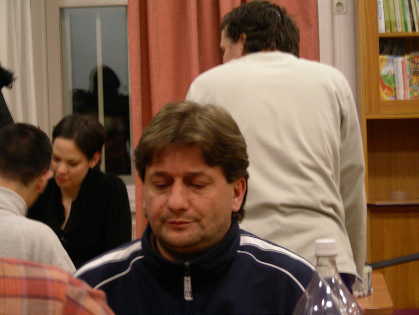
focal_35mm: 99
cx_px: 210
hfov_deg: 19.8
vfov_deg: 14.9
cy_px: 158
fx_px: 1198
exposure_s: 1/6.8
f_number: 3.5
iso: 200
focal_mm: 16.5
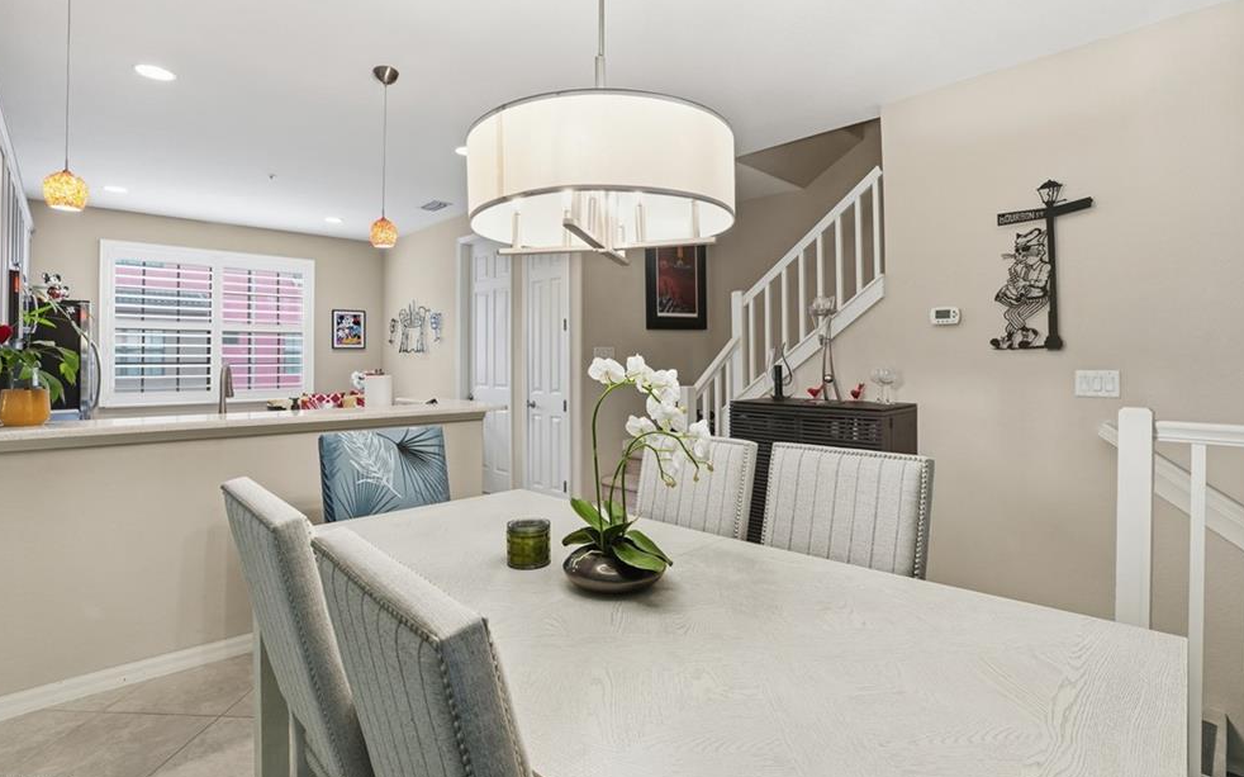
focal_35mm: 17
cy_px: 364
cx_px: 632
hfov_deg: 94.4
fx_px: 576
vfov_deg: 67.9
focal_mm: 16
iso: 200
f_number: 9
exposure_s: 1/20
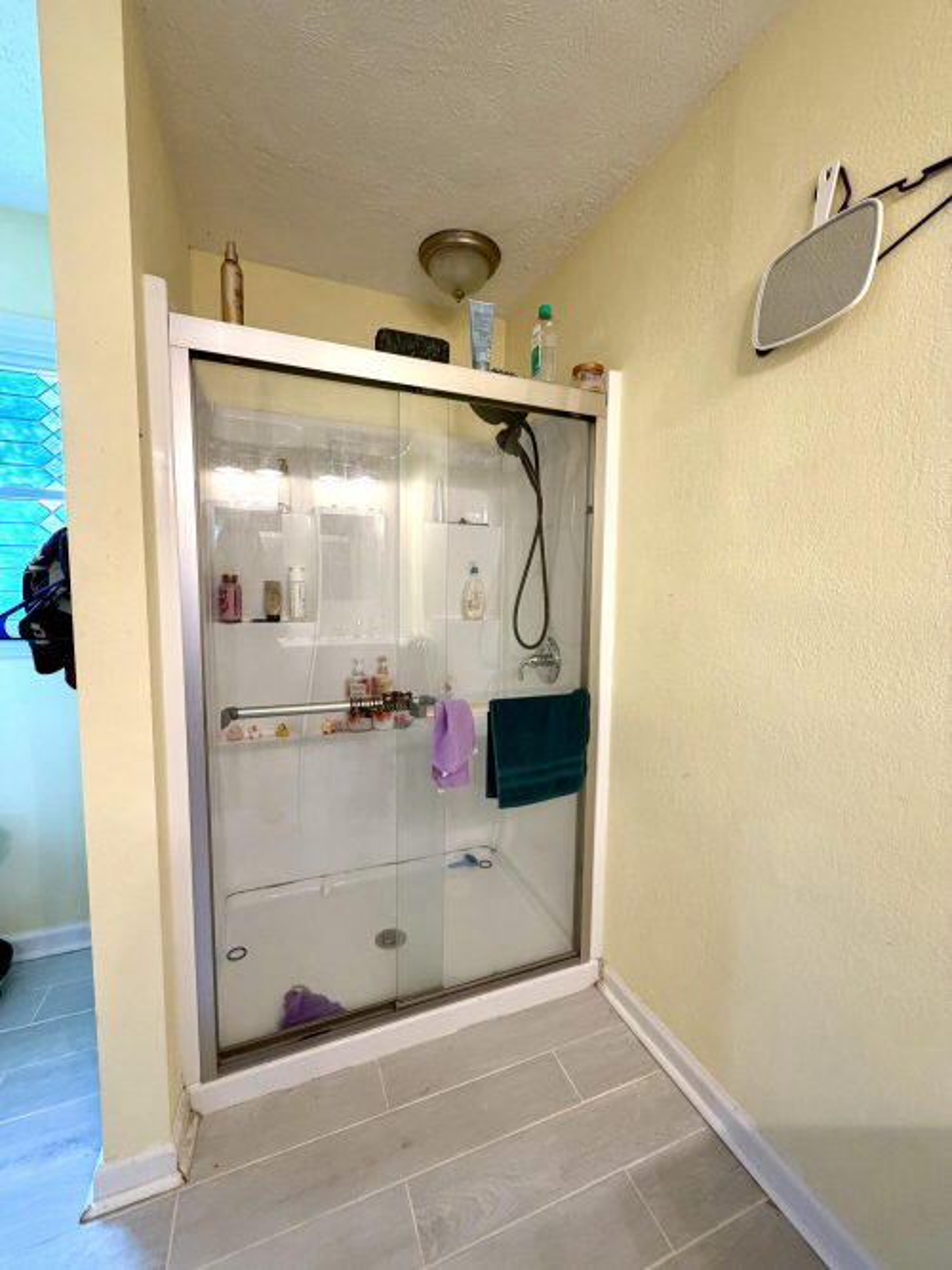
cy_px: 635
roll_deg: -0.5
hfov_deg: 85.7
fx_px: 514
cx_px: 476
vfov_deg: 102.1
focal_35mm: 14
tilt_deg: -5.0
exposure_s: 1/60
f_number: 2.2
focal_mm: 2.22
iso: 160
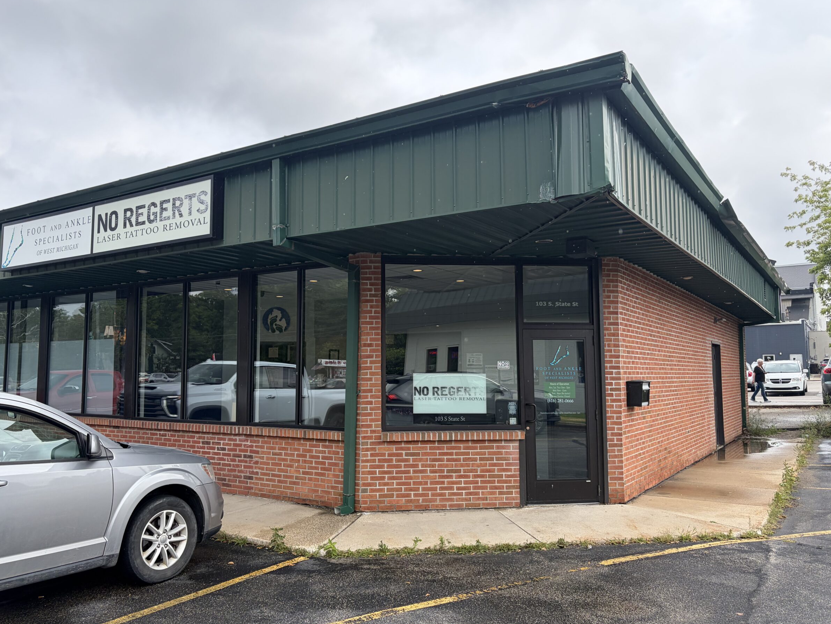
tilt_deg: +5.8
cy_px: 309
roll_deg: +0.7
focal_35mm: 28
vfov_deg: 49.7
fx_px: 672
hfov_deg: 63.4
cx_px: 391
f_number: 1.6
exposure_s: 1/1626
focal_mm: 5.96
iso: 64
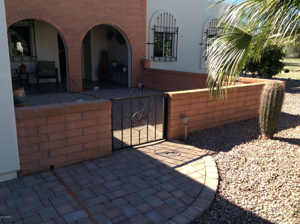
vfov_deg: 44.1
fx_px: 277
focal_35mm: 32
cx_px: 150
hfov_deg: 56.9
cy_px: 112
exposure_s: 1/590
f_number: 2.4
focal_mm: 3.3
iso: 32
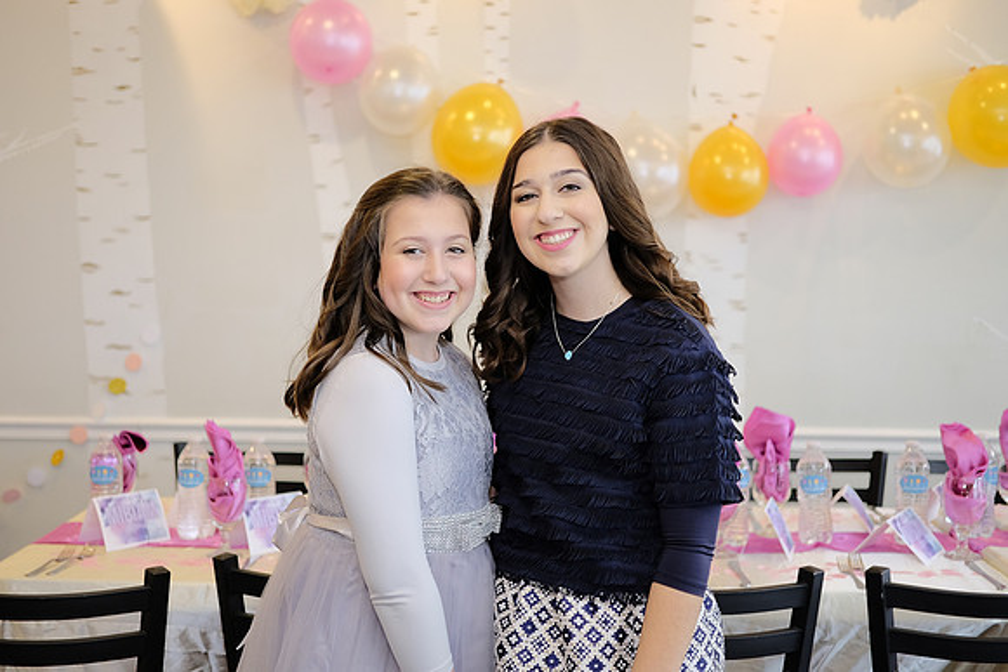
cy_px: 336
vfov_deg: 28.1
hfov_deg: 41.1
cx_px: 504
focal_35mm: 48
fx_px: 1344
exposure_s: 1/180
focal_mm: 32
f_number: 1.8
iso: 800
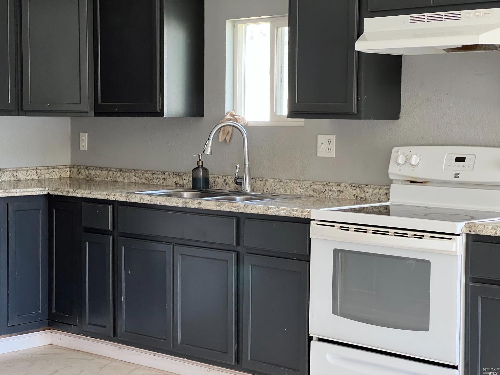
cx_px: 250
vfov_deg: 19.1
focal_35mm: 77
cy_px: 188
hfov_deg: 25.3
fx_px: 1112
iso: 400
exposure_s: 1/60
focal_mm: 9
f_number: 2.8
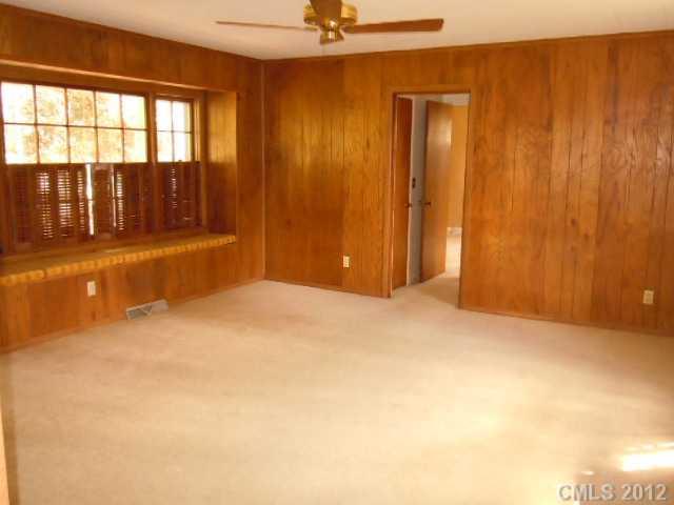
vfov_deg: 46.8
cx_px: 337
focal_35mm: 30
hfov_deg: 60.0
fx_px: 584
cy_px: 252
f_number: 3.5
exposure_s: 1/30
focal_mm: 5.4
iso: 800
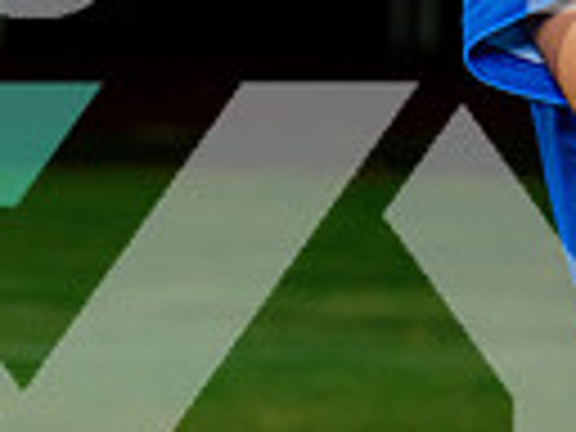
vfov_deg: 4.4
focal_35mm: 334
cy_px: -223
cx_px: 792
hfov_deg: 5.9
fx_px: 5558
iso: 2000
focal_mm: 70
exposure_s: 1/250
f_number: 5.6
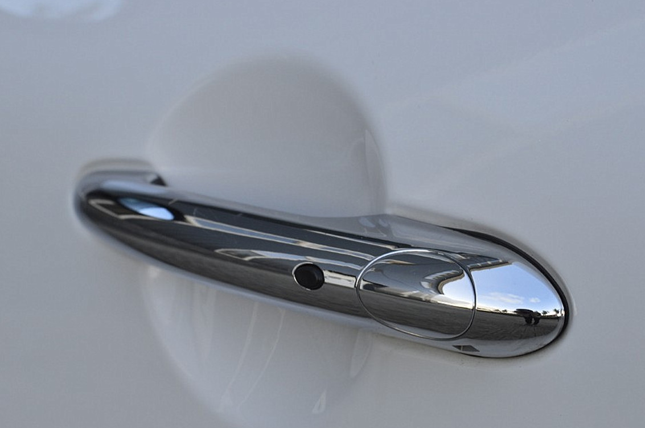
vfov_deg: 15.3
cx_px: 276
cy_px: 228
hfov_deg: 22.9
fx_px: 1592
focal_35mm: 89
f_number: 9
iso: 400
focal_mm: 48
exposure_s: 1/125
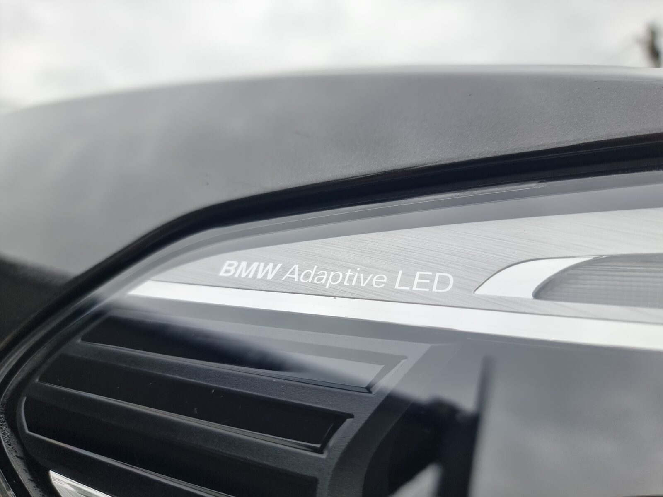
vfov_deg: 56.8
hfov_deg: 71.6
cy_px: 248
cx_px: 332
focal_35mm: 24
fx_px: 460
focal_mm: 6.7
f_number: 1.8
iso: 50
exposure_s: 1/100
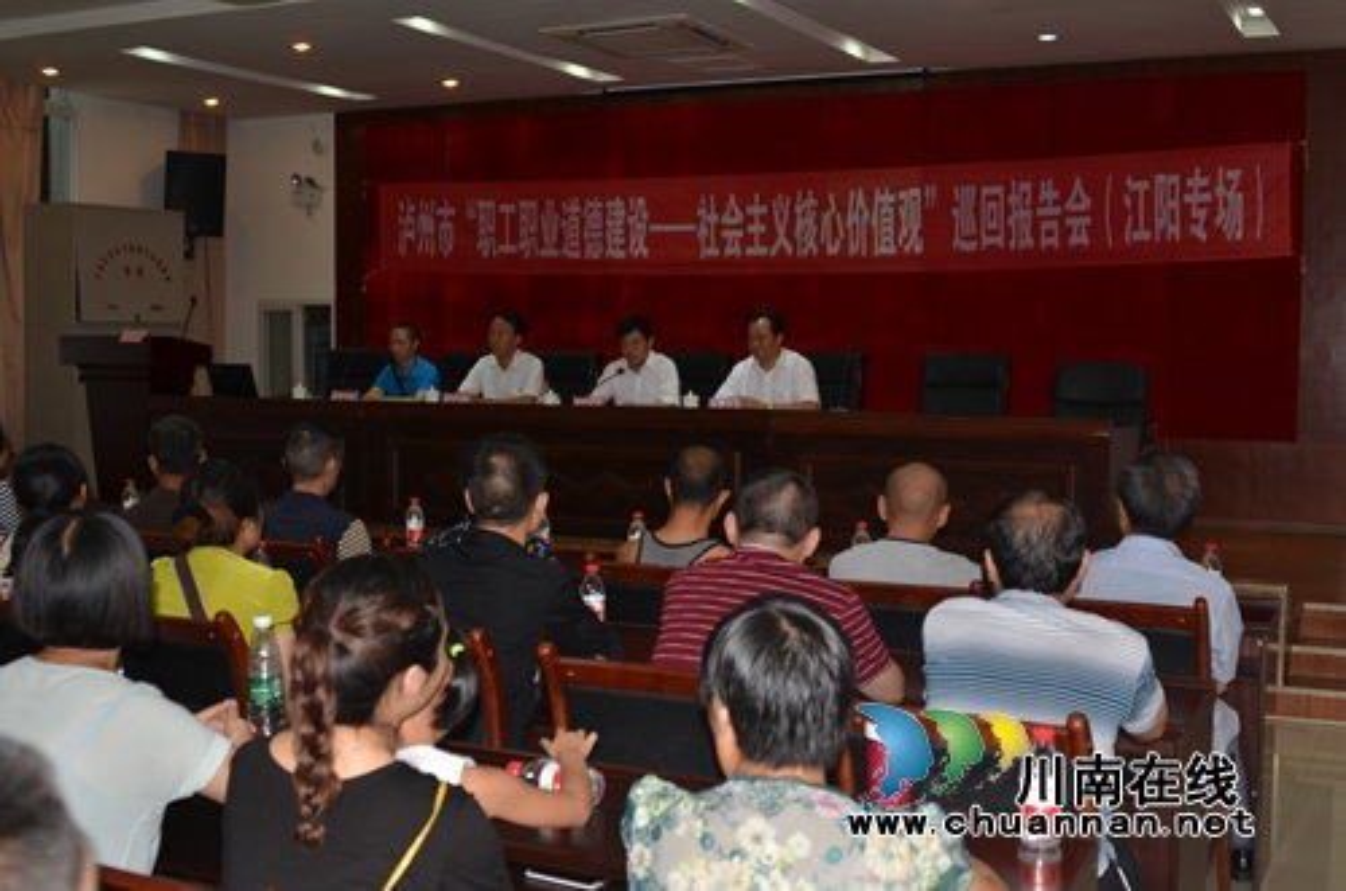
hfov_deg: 46.5
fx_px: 1567
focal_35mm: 42
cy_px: 446
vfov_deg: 31.7
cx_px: 673
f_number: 3.5
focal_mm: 28
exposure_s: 1/60
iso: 100
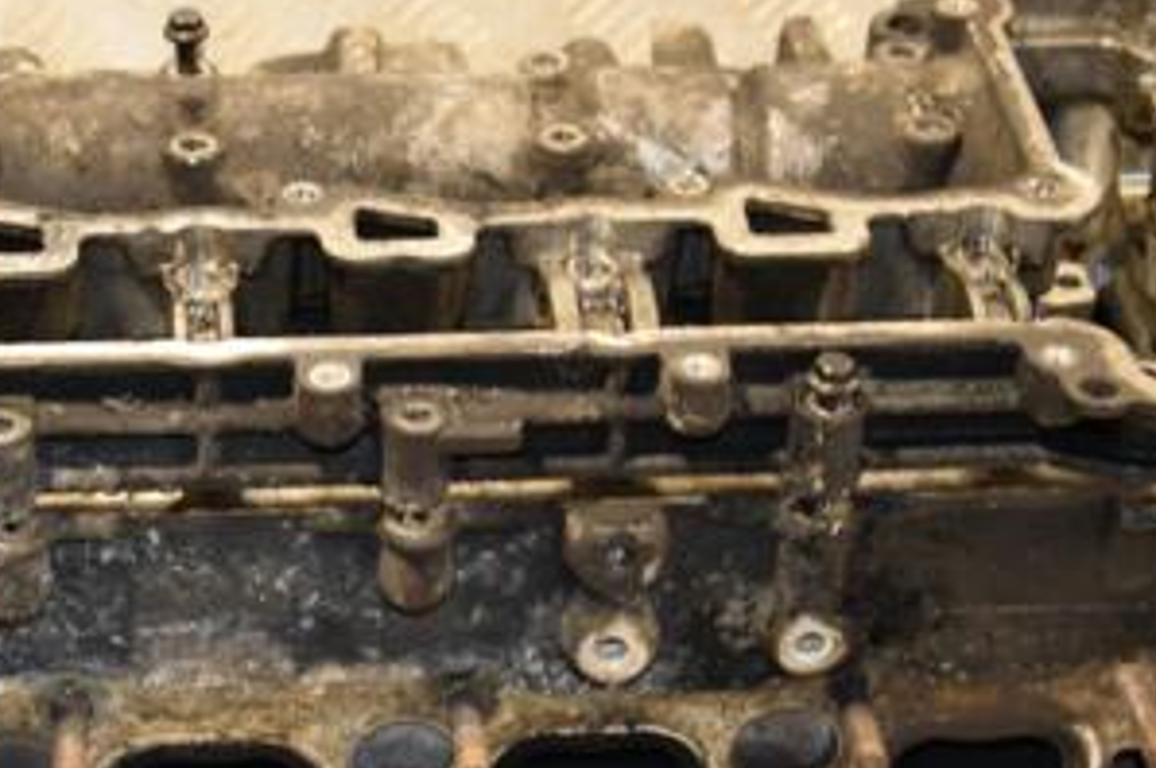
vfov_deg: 11.3
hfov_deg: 16.9
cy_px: 508
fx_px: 3881
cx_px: 361
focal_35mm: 121
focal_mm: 40
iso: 800
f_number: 4.8
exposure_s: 1/100
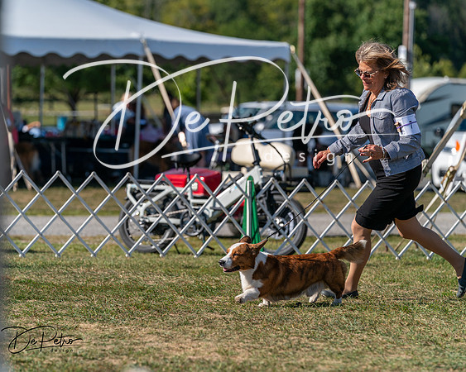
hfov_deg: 10.0
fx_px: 2655
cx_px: 233
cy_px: 186
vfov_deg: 8.0
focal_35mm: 193
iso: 100
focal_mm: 171
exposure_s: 1/1250
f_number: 4.5
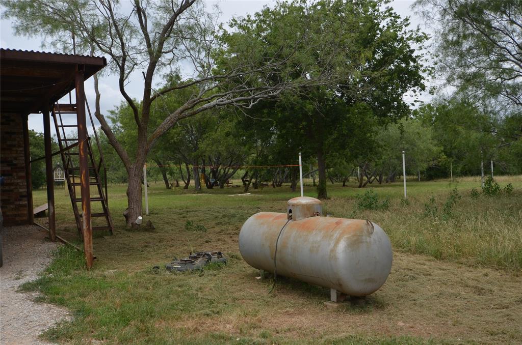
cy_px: 172
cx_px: 261
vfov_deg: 39.8
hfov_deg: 57.3
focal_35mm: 33
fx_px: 477
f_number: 8
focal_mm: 22
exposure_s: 1/250
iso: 140
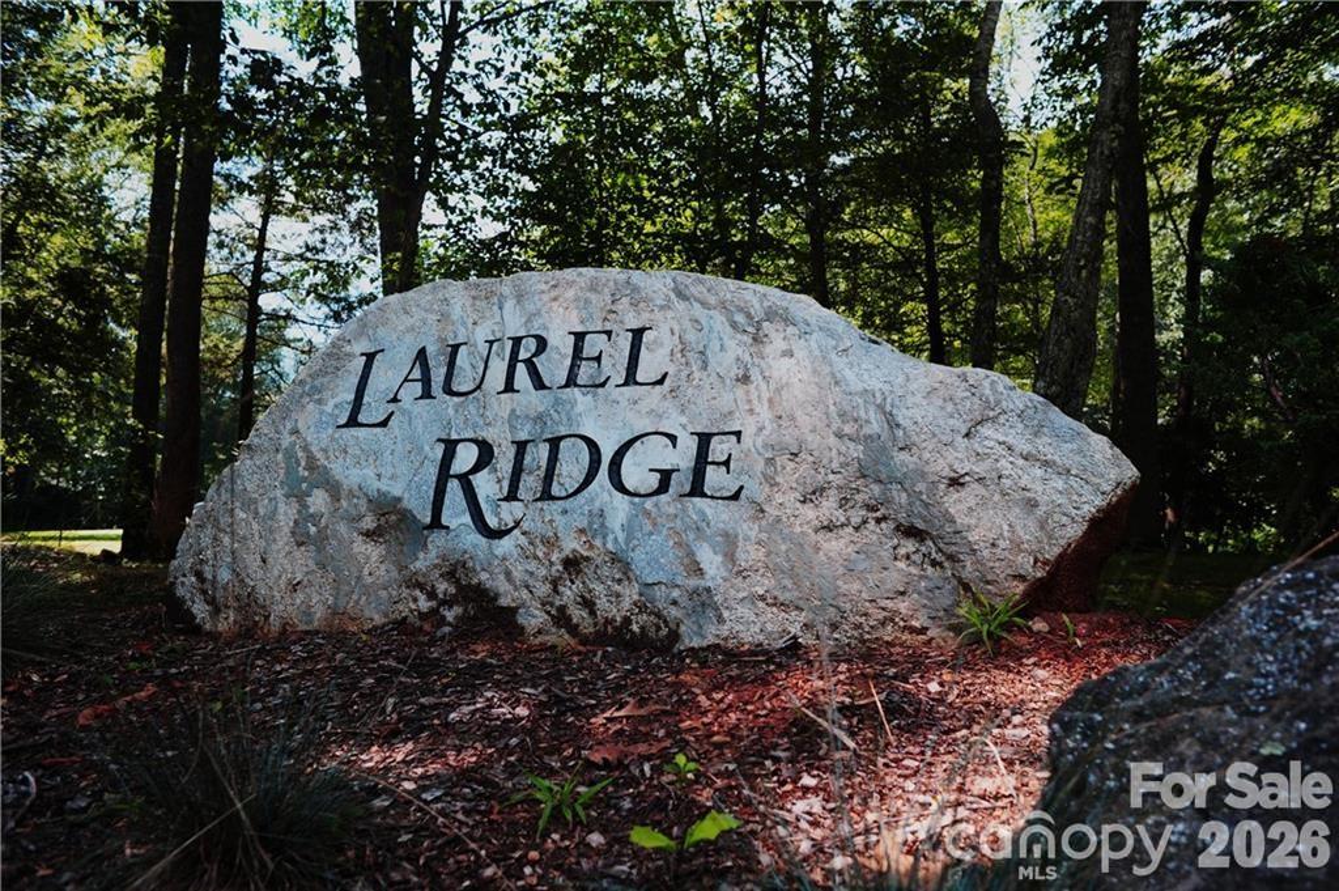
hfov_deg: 73.8
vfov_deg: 53.1
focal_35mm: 24
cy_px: 446
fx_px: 892
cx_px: 670
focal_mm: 24
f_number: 5.6
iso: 200
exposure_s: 1/125
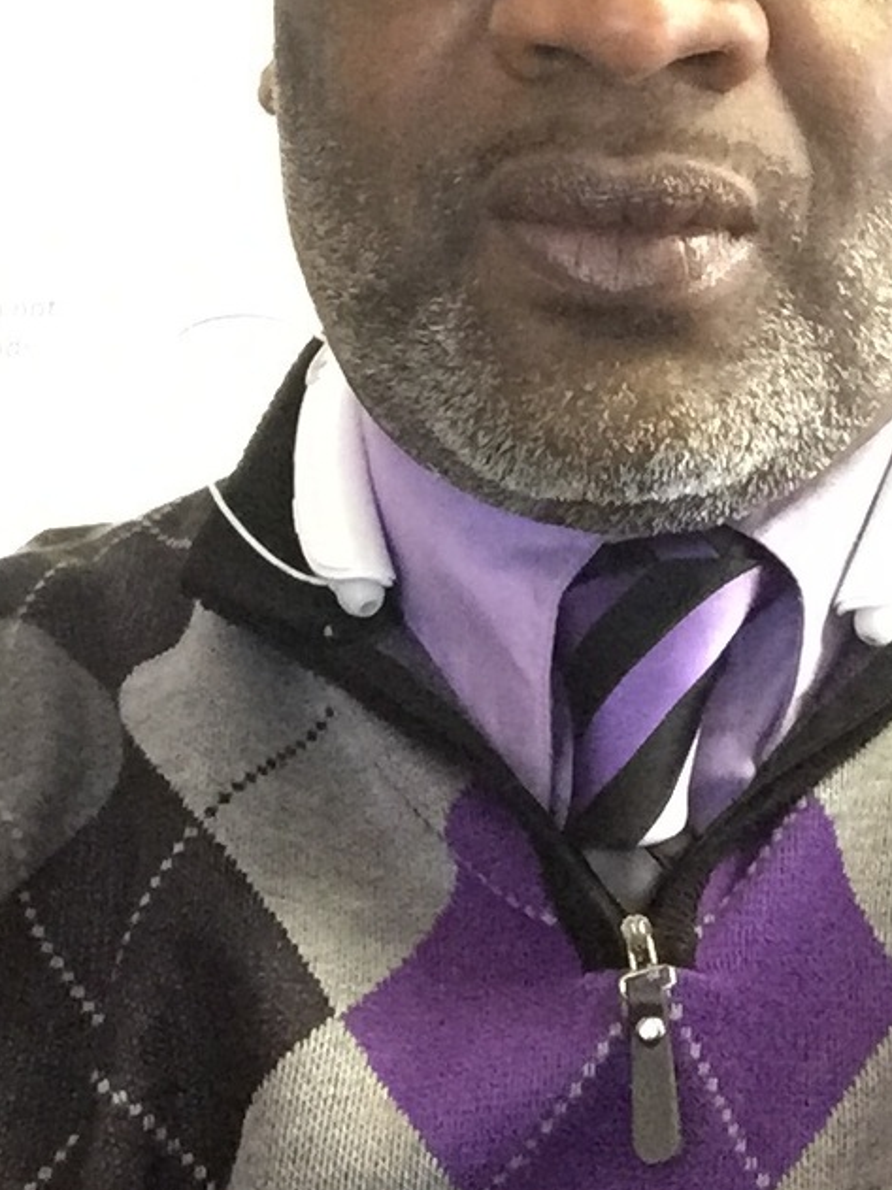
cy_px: 358
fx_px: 2028
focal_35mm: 59
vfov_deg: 32.3
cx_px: 617
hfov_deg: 24.6
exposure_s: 1/15
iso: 800
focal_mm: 2.65
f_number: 2.2
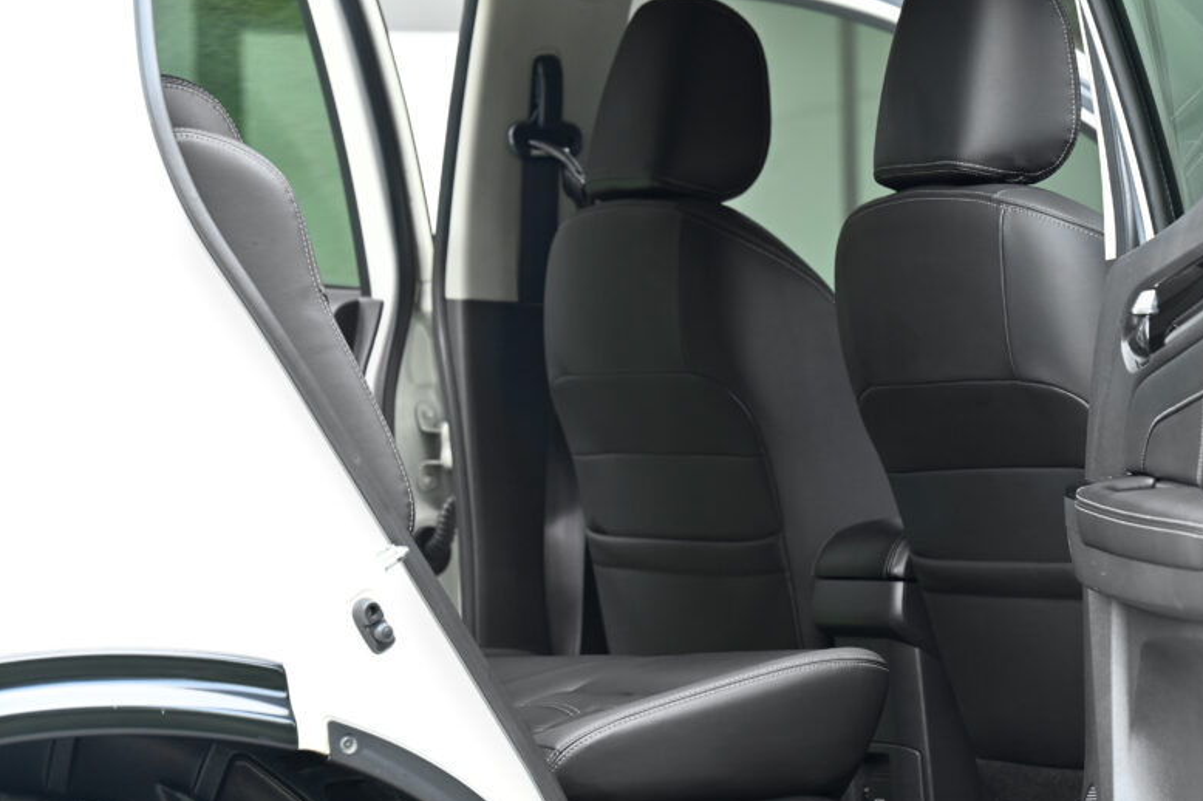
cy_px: 298
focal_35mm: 171
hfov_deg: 12.0
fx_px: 5712
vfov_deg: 8.0
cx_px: 666
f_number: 7.1
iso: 800
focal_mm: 130
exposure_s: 1/60
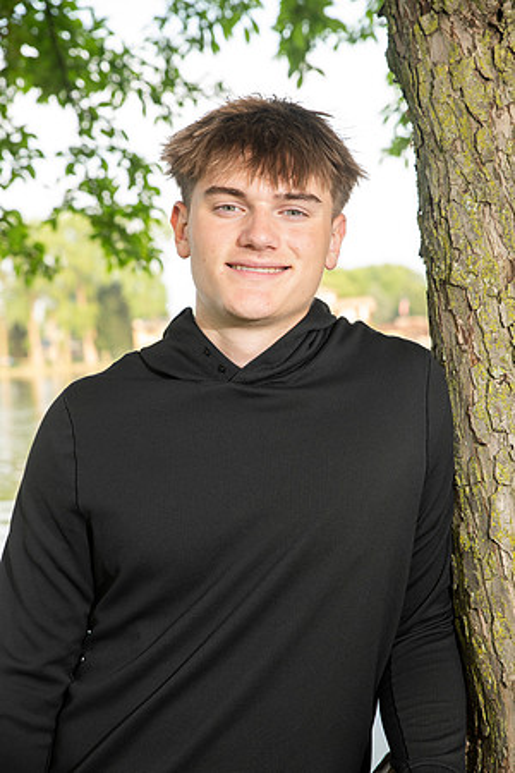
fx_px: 1416
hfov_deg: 20.6
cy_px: 386
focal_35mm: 66
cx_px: 258
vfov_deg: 30.5
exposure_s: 1/160
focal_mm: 66
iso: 500
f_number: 5.6
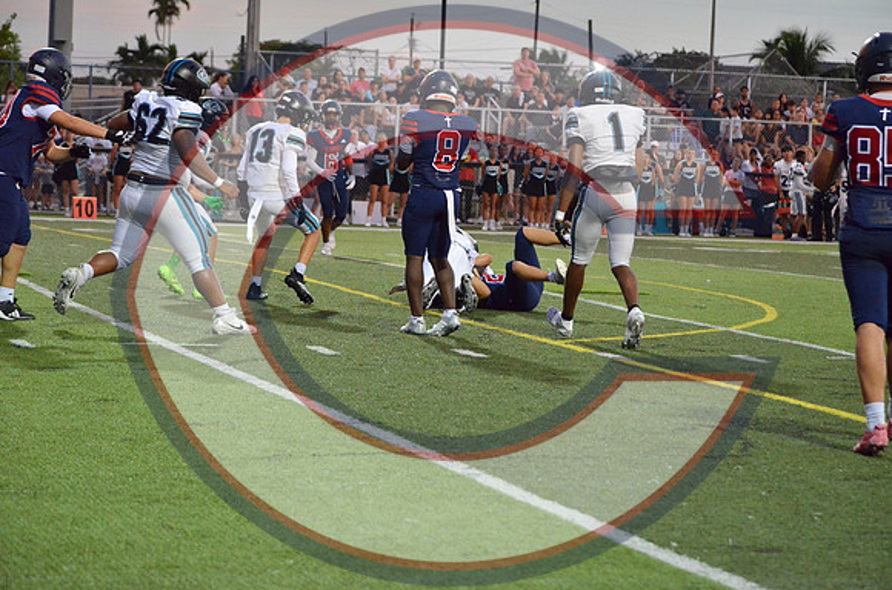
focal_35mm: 128
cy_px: 295
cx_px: 446
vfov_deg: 10.7
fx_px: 3152
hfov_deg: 16.1
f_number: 4.5
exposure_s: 1/500
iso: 3600
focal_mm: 85
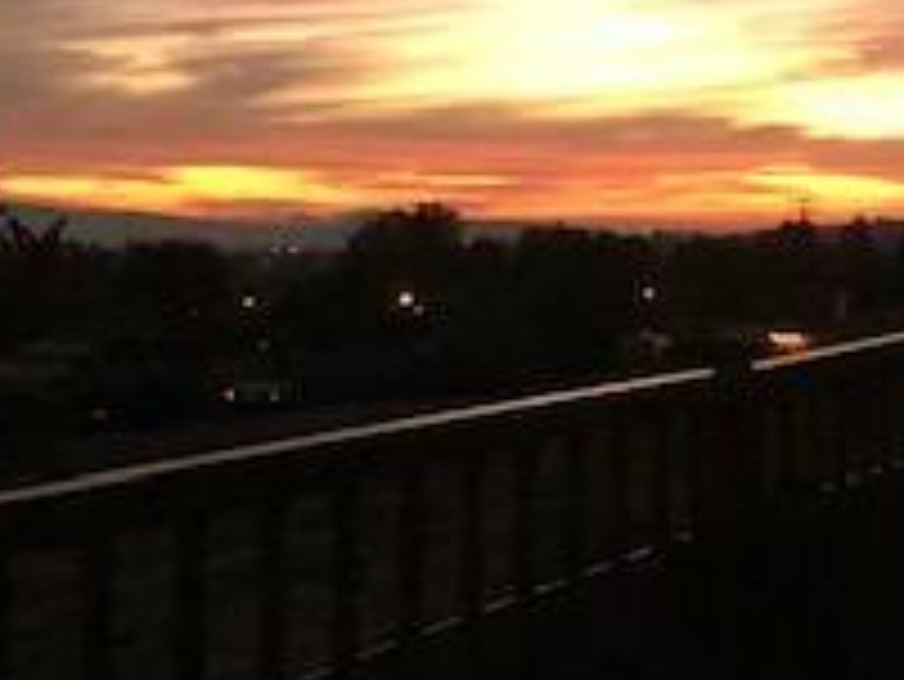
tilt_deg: +2.6
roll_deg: -0.5
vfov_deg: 16.5
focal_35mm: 89
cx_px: 738
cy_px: 113
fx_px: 2326
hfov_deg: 21.7
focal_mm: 3.99
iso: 100
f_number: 1.8
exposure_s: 1/4
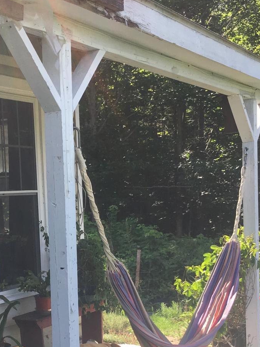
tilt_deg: -5.2
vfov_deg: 29.8
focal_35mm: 64
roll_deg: +2.3
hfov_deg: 22.6
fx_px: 641
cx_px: 46
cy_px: 255
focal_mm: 4.15
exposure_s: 1/519
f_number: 2.2
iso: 25
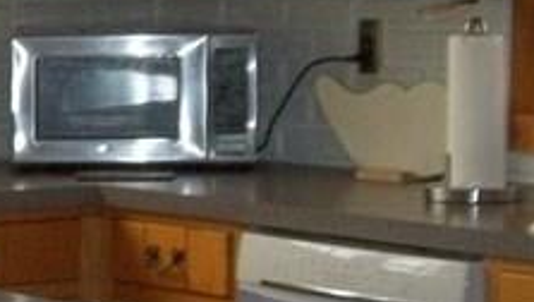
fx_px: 2551
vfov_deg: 6.8
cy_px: 278
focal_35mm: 180
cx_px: -570
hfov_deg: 10.8
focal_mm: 6.5
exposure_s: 1/60
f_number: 3.1
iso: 160
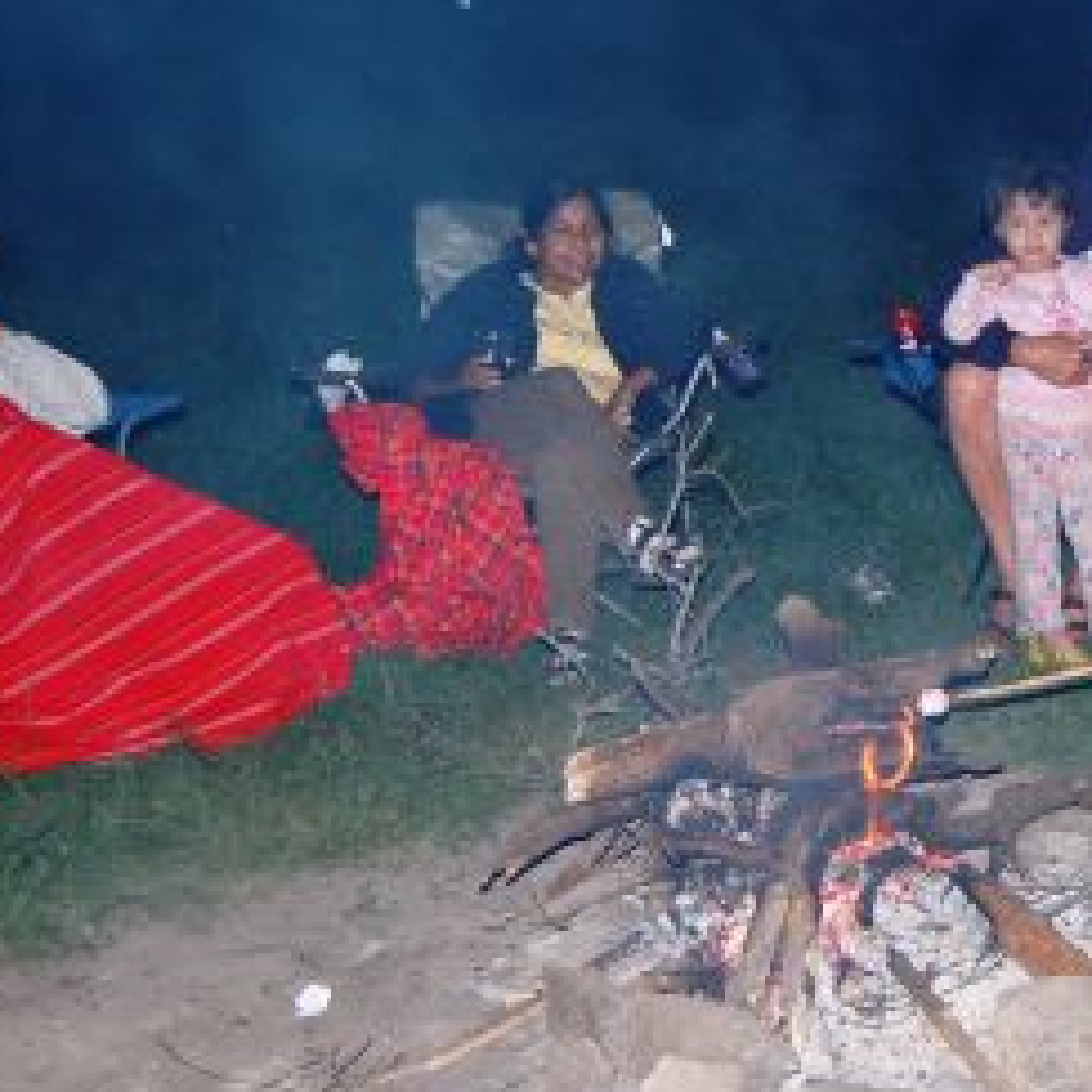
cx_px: 1061
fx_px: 2677
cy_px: 506
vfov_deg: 23.1
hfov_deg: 22.3
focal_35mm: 75
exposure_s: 1/60
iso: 400
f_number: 4
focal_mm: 24
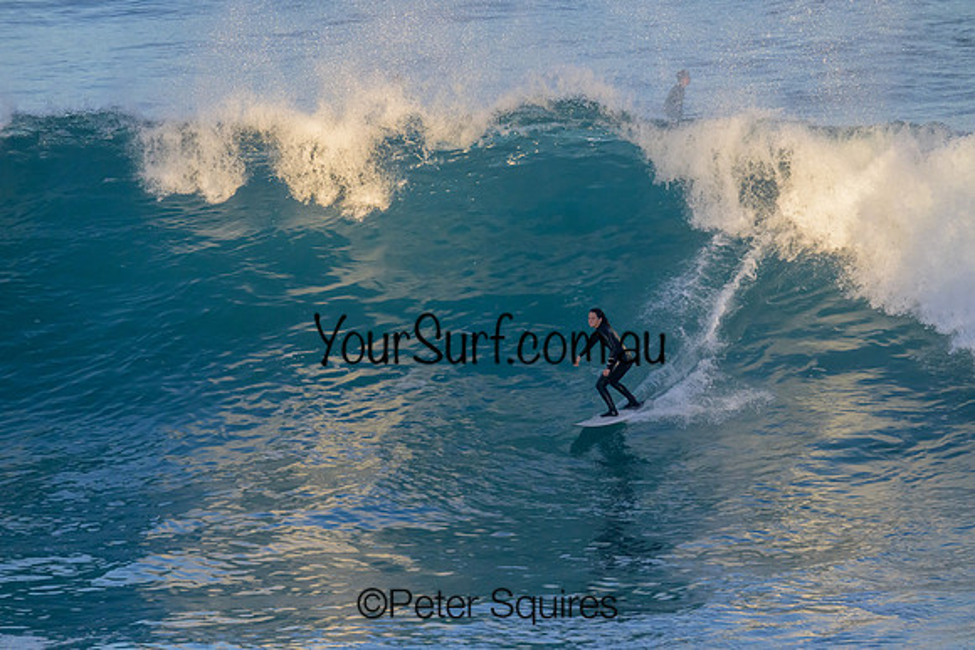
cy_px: 325
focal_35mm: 550
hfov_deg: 3.7
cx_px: 488
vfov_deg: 2.5
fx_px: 14899
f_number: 11
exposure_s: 1/2000
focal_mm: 550
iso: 4000
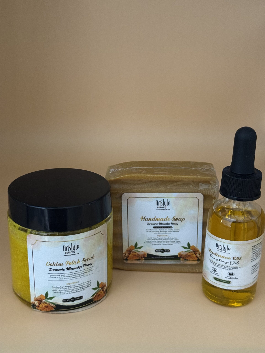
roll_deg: +0.3
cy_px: 176
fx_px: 490
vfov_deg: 39.7
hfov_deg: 30.3
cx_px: 132
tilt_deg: -24.5
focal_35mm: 48
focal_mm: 6.76
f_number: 1.78
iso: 500
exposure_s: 1/40
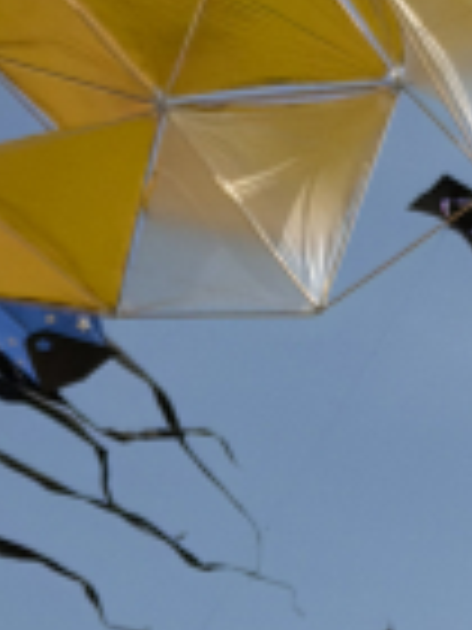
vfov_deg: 9.5
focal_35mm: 206
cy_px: 657
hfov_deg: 7.2
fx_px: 3745
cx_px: 342
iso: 64
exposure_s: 1/8772
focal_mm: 6.76
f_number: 1.78
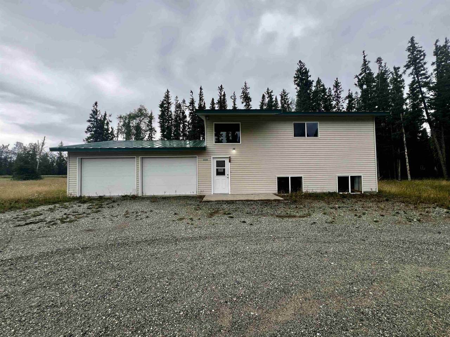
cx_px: 225
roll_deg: +0.8
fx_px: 169
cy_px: 168
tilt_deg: +1.8
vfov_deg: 89.9
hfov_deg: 106.2
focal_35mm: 13
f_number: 1.8
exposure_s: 1/271
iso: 32
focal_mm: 1.57
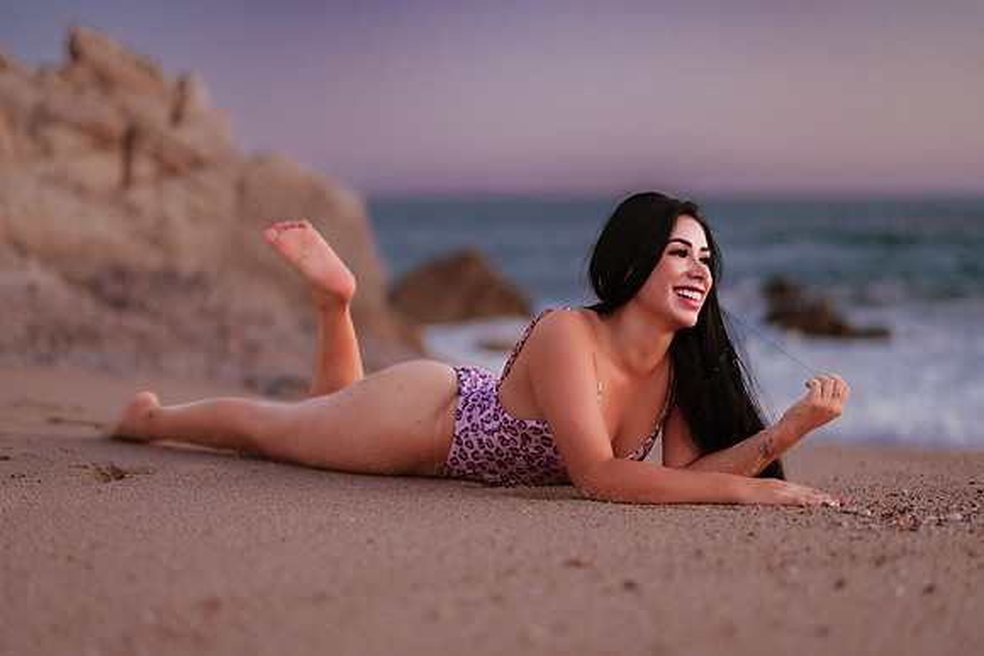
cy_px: 328
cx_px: 492
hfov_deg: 34.5
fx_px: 1586
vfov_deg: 23.4
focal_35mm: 58
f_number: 1.4
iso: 1600
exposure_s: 1/60
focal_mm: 58
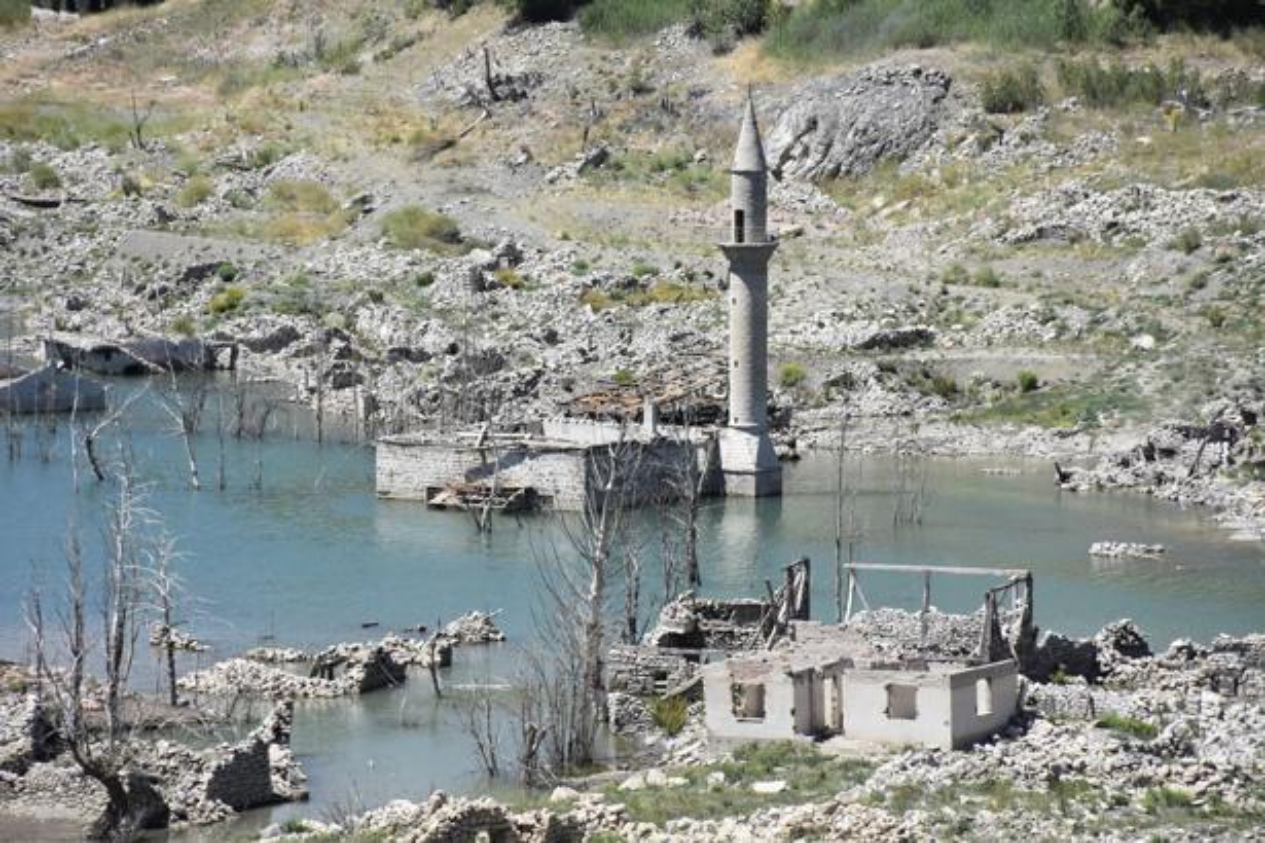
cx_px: 632
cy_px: 422
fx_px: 7379
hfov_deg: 9.8
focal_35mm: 210
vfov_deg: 6.5
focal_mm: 140
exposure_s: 1/1000
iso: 450
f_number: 8
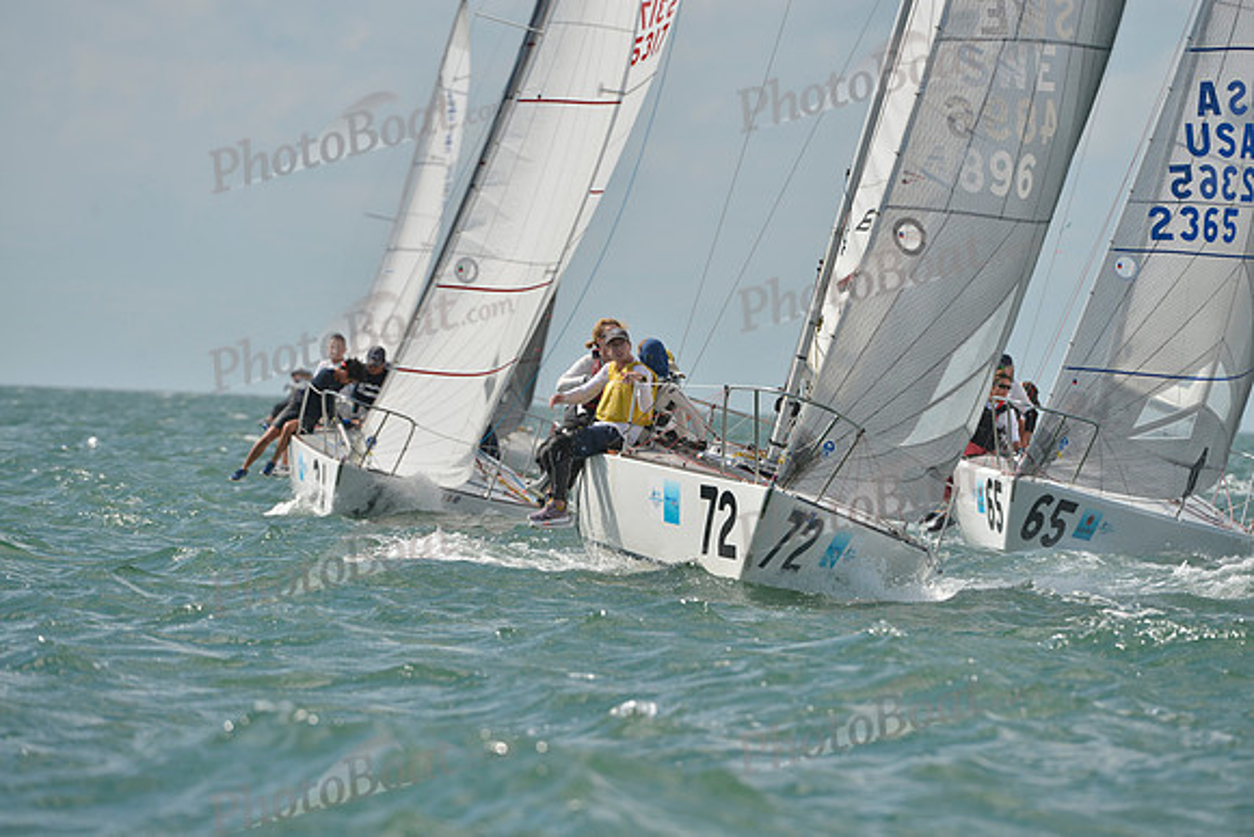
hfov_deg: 6.9
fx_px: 10452
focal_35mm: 300
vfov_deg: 4.6
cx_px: 627
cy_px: 418
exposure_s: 1/1000
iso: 200
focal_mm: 300
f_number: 8
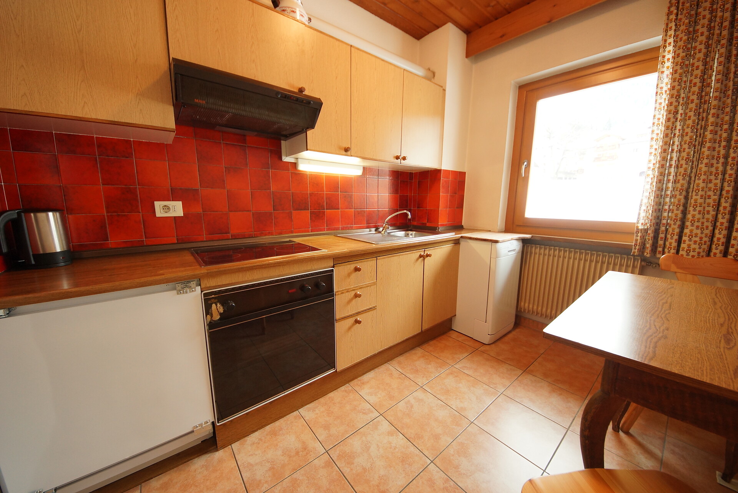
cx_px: 369
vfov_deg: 90.1
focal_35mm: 12
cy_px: 246
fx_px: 246
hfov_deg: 112.6
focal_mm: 8
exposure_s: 1/30
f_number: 4.5
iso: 400
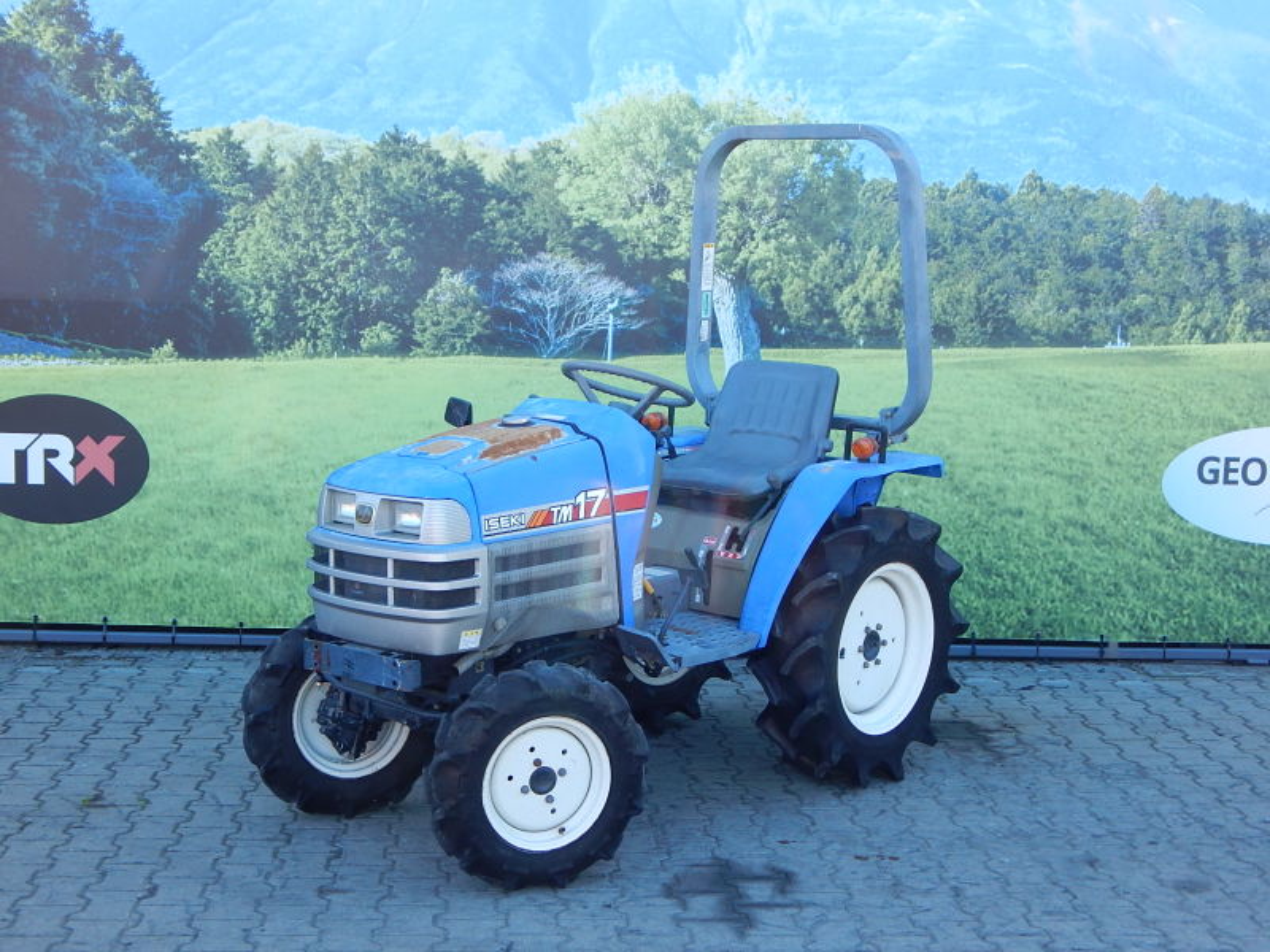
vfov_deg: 27.0
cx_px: 635
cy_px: 476
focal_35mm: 54
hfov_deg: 35.5
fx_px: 1981
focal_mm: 9.7
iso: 125
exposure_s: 1/125
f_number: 3.8
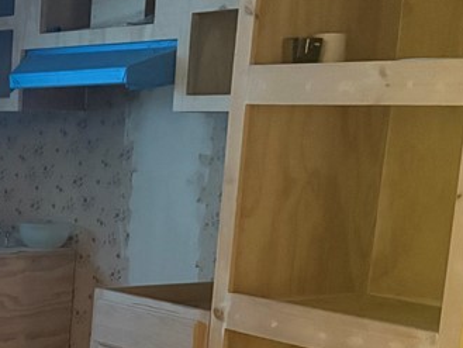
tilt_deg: -10.1
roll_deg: -0.3
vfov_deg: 18.0
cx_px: -204
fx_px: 1084
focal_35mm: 81
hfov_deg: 20.9
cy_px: 306
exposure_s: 1/36
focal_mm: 5.96
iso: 640
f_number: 1.6
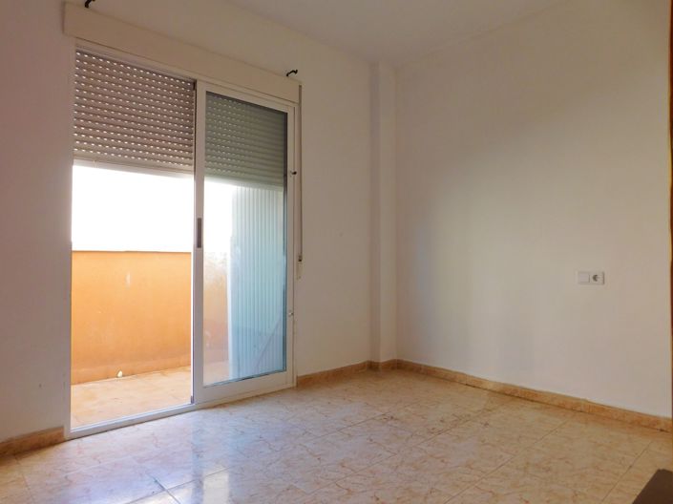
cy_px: 252
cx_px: 336
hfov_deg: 74.0
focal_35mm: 23
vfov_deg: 58.8
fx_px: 447
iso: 125
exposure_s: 1/80
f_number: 3
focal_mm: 4
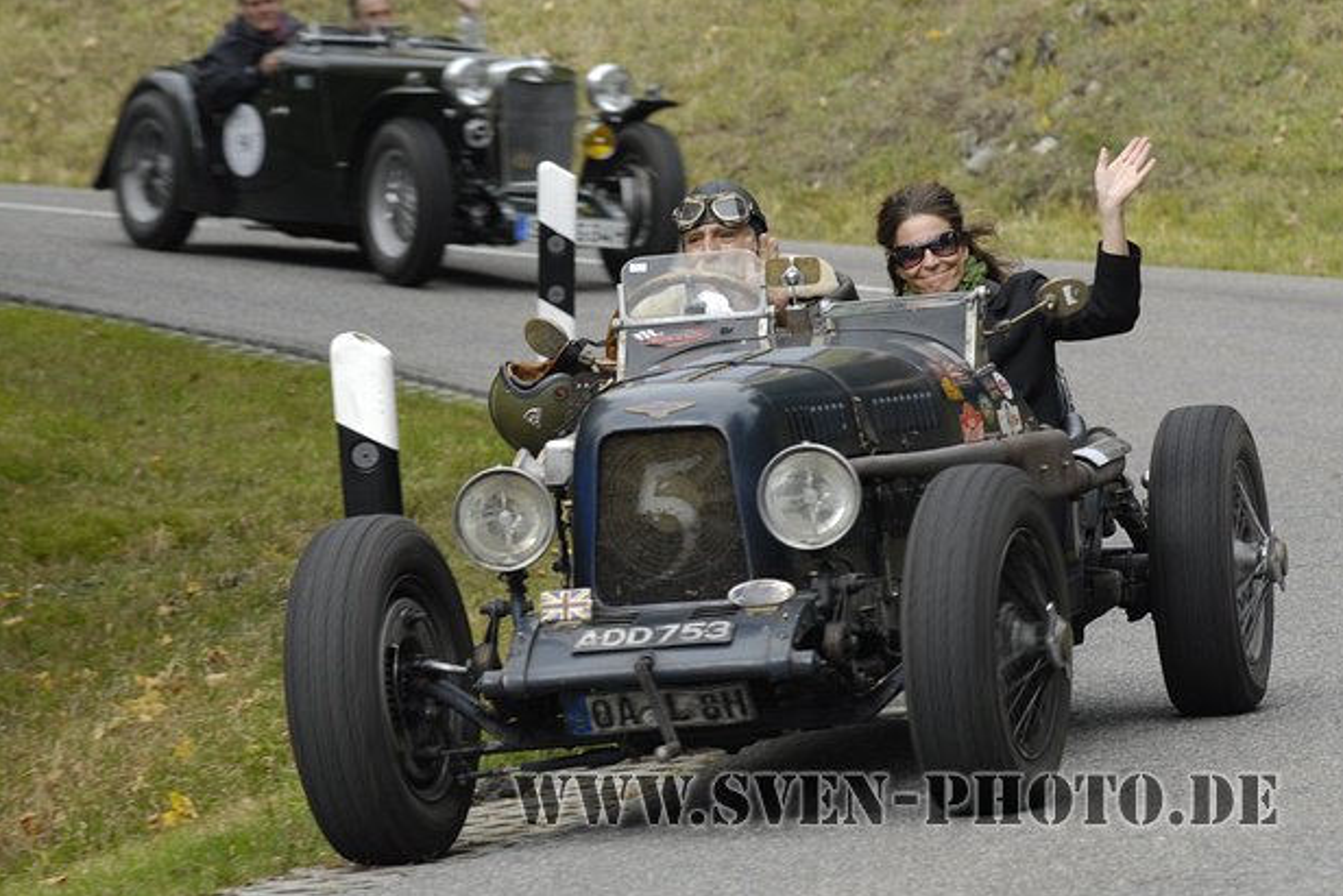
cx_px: 674
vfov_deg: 5.4
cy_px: 448
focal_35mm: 257
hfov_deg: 8.0
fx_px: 9589
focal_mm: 170
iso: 200
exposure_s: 1/250
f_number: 7.1
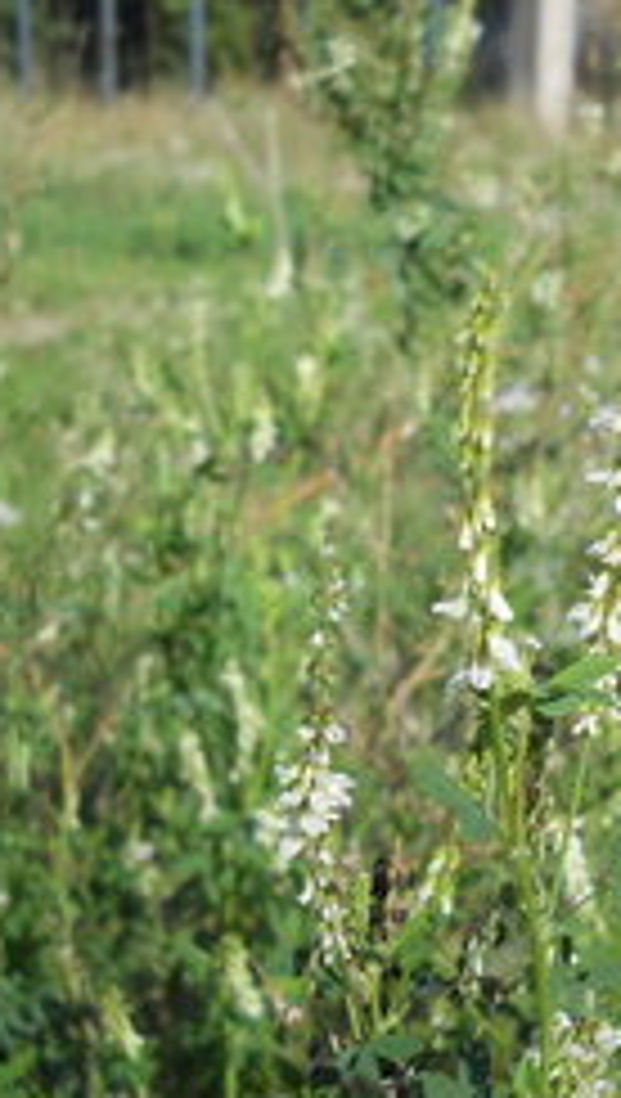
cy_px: 551
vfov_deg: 32.8
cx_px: 688
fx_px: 1866
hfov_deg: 18.2
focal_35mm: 64
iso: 80
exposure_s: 1/250
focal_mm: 6.72
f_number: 5.5
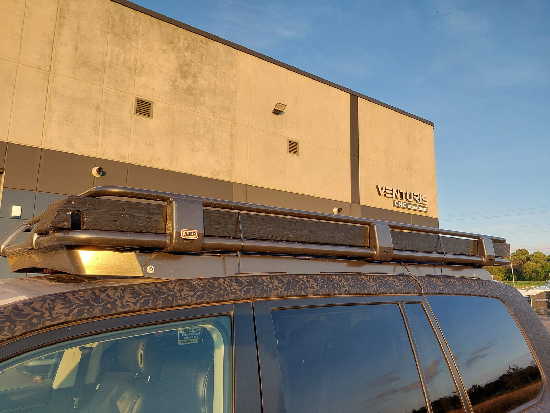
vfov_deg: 51.4
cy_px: 206
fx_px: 429
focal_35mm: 27
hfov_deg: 65.3
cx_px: 275
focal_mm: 4
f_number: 1.8
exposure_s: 1/135
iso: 20
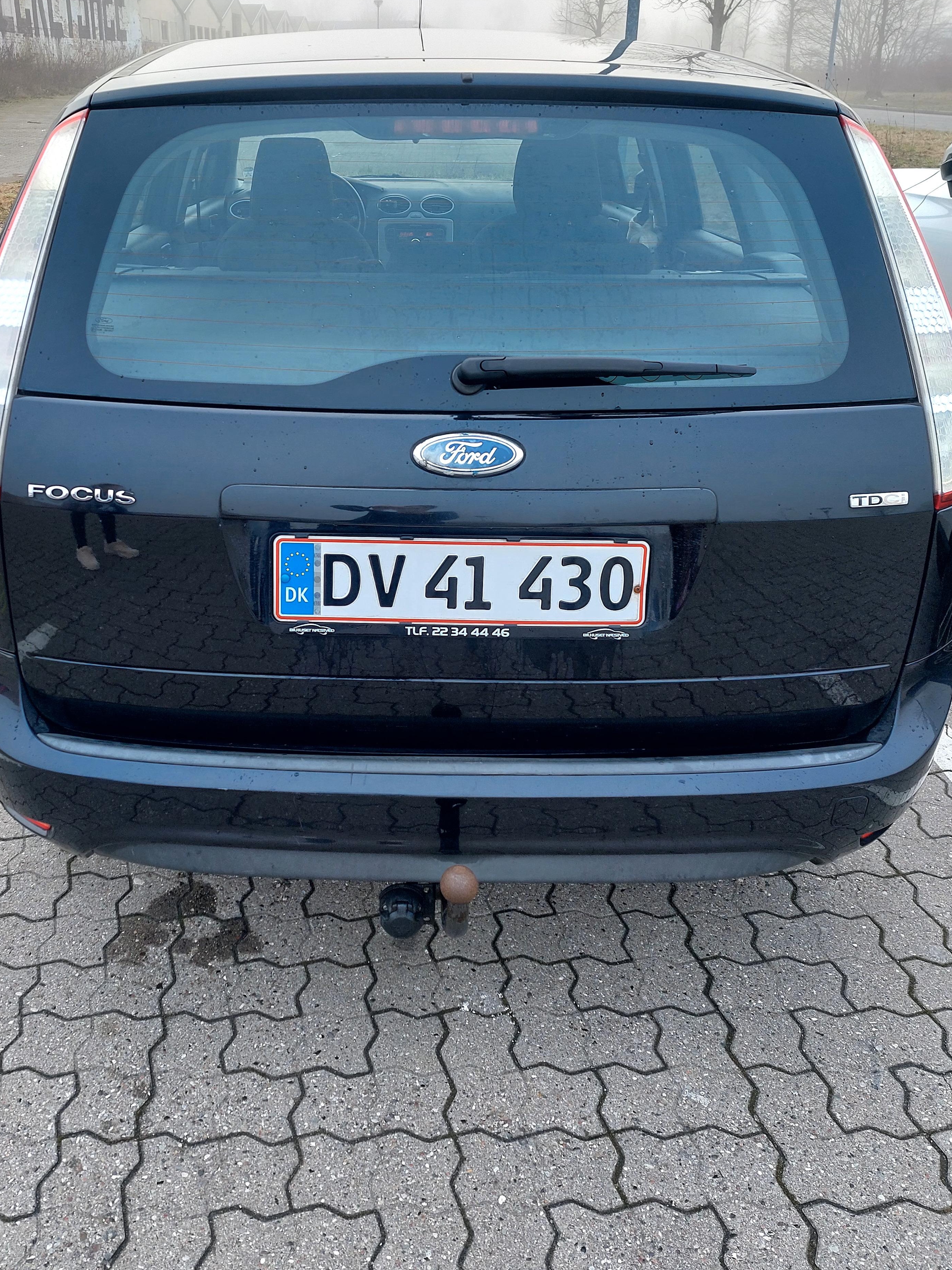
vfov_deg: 59.5
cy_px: 509
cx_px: 395
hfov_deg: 46.6
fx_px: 1100
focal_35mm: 30
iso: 32
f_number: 1.8
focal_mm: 5.23
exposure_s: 1/50
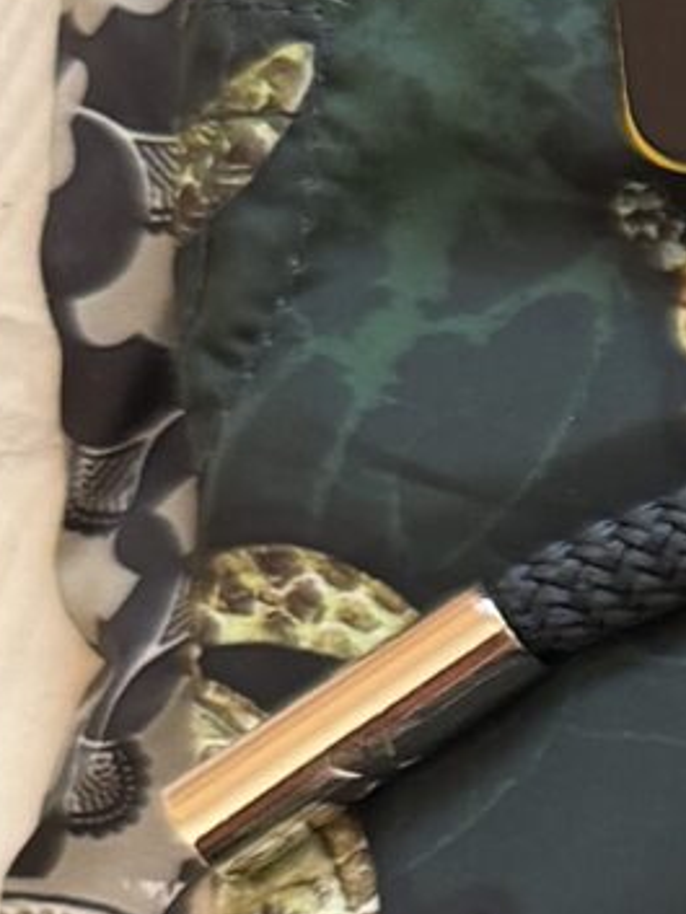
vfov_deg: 11.3
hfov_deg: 7.2
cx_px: 2363
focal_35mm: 174
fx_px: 4595
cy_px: 707
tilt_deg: -76.1
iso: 200
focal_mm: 6.76
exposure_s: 1/90
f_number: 1.78
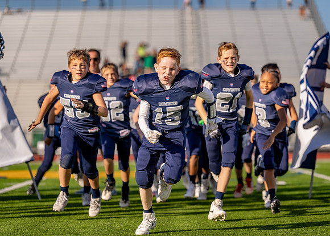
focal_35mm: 134
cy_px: 118
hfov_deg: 15.0
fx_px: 1257
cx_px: 165
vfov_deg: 10.7
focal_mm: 128
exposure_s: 1/2500
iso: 100
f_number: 2.8
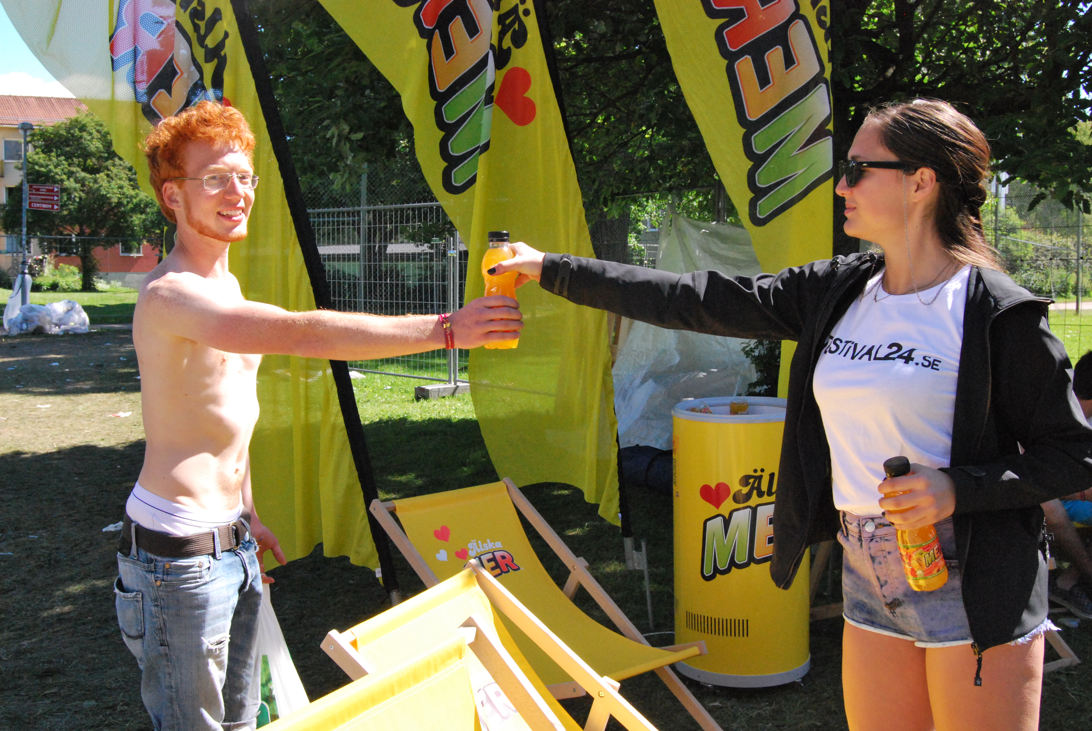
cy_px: 366
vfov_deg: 32.0
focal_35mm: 42
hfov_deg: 46.3
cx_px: 546
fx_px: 1276
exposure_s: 1/640
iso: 1600
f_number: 13
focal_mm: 28
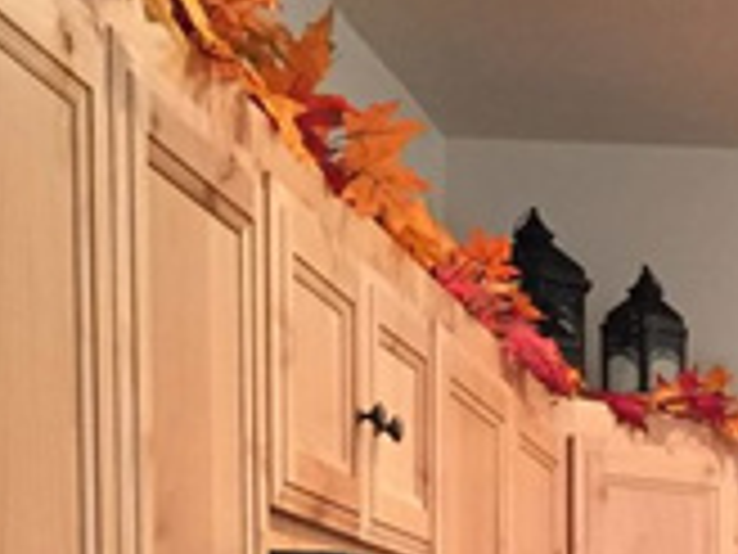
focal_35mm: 113
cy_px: 995
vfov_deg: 12.1
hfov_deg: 16.4
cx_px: 986
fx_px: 2409
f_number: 2.2
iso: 250
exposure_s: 1/24
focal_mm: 4.15
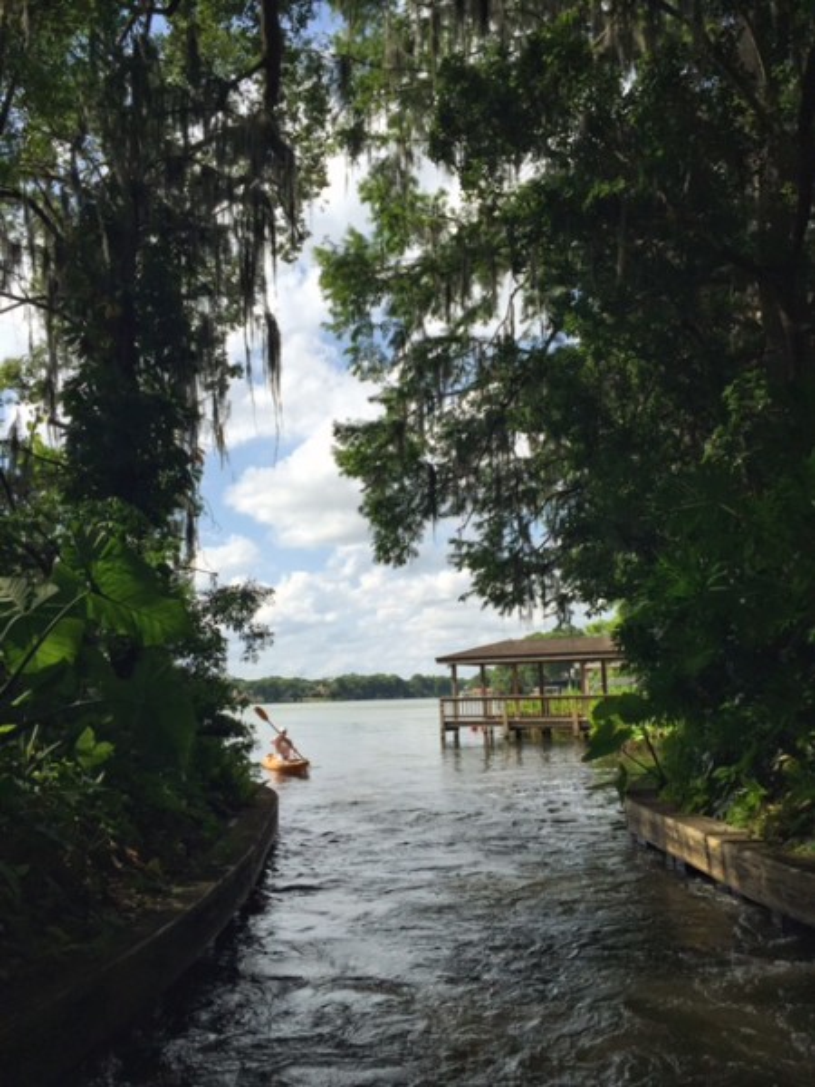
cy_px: 544
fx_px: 910
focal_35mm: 29
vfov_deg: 61.7
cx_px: 408
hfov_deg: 48.2
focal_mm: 4.15
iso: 32
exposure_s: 1/2083
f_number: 2.2
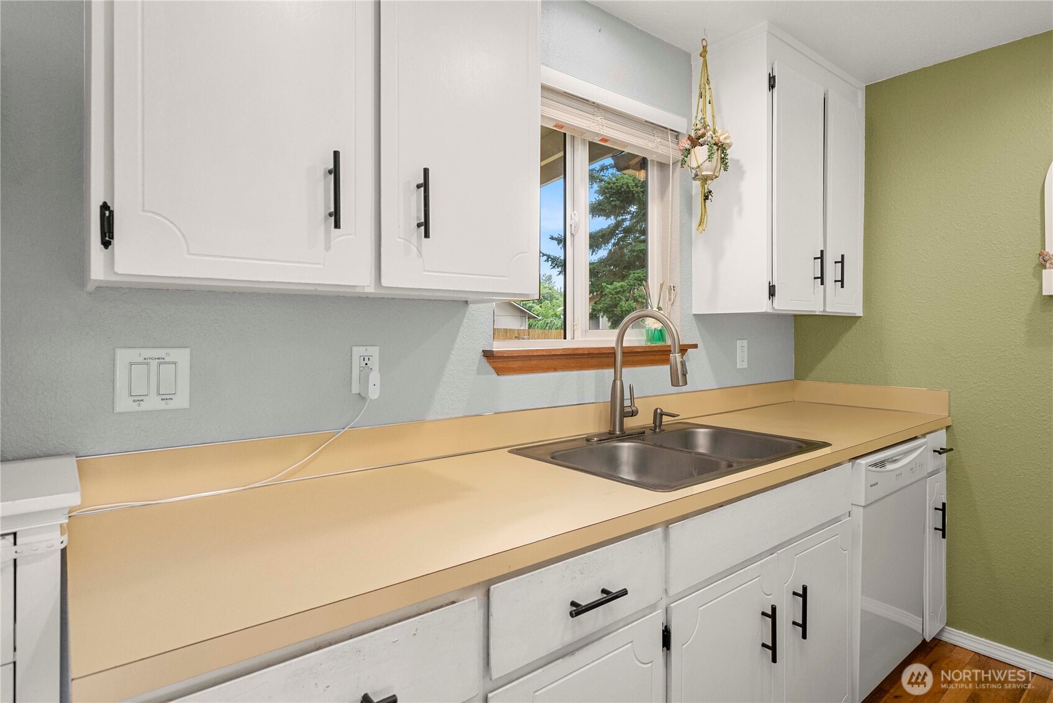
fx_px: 527
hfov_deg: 90.0
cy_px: 352
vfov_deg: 67.4
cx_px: 526
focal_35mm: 18
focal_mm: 18
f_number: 7.1
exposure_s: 1/30
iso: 1000
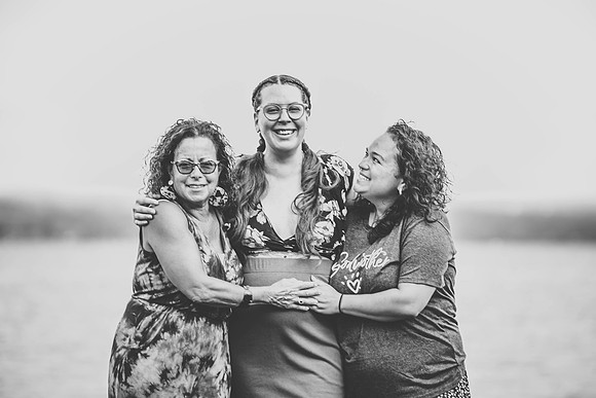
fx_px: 3945
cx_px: 308
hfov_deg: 8.6
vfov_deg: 5.8
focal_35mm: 238
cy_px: 184
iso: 250
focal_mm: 200
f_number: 3.5
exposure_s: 1/125
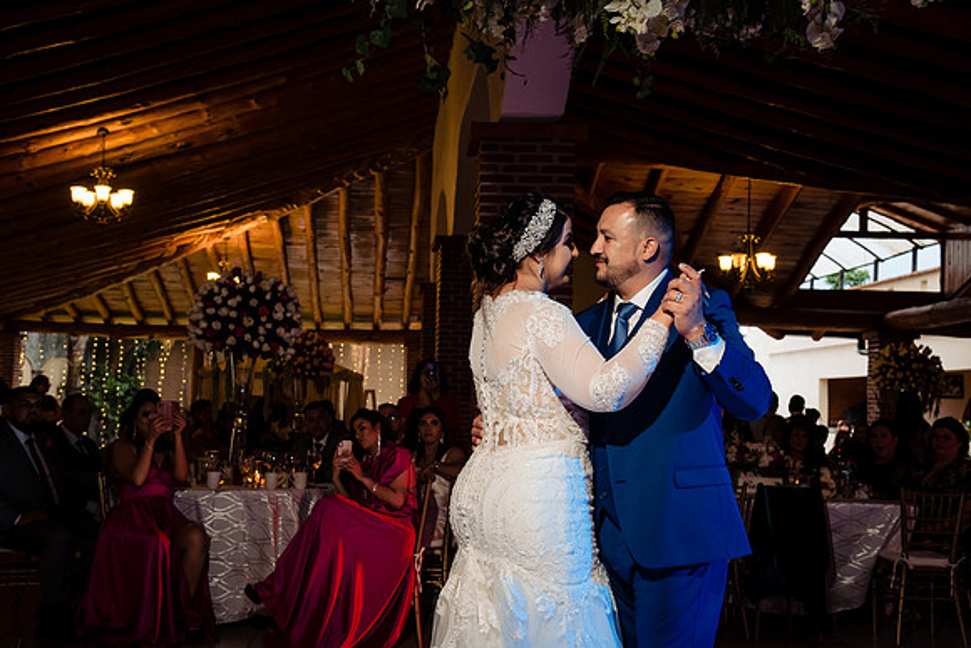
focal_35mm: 48
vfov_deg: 28.1
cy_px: 324
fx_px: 1295
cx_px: 486
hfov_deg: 41.1
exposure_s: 1/100
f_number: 8
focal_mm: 48
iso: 2000
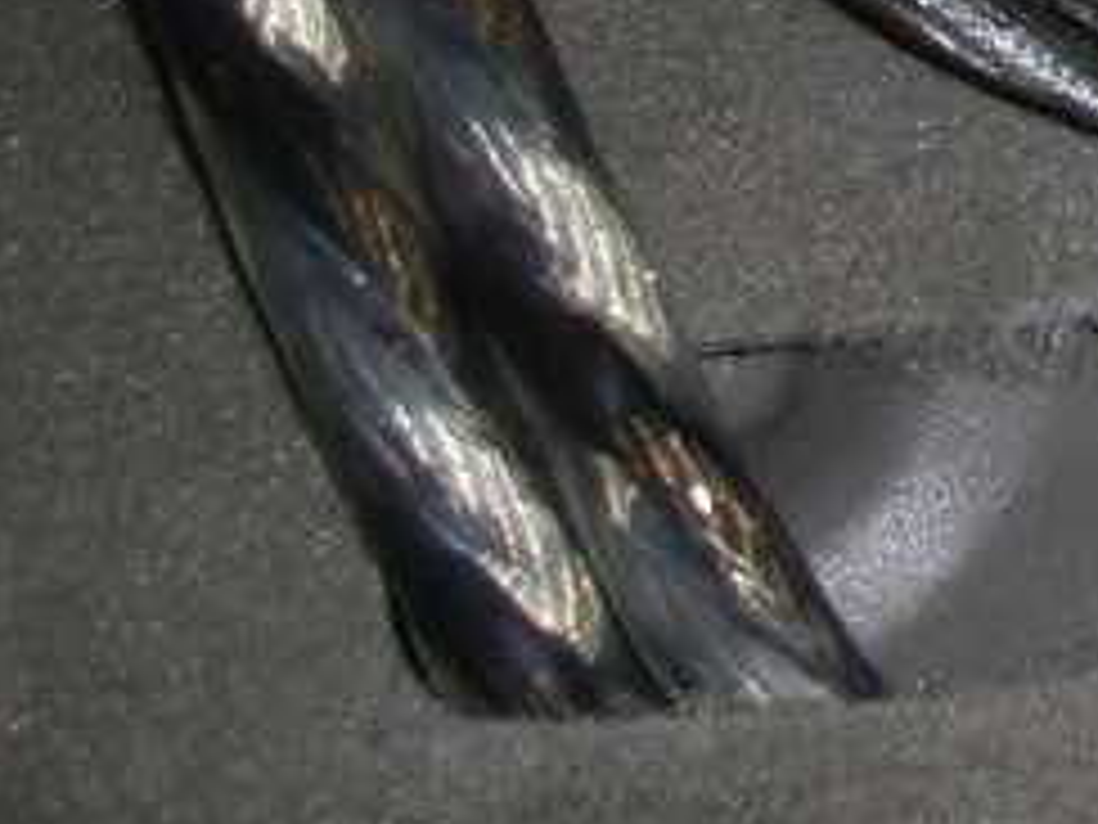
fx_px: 4790
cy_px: -819
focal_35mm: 151
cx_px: 2250
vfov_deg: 9.2
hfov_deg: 11.6
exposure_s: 1/60
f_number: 2.8
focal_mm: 6.3
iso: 125
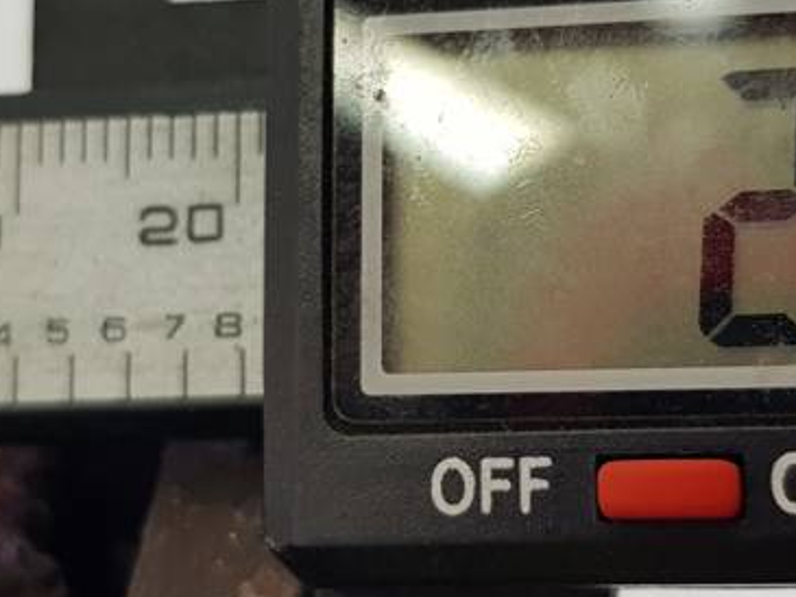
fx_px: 1679
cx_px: 403
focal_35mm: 73
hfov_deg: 26.7
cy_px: 272
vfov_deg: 20.2
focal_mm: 4.2
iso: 50
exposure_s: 1/100
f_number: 1.7
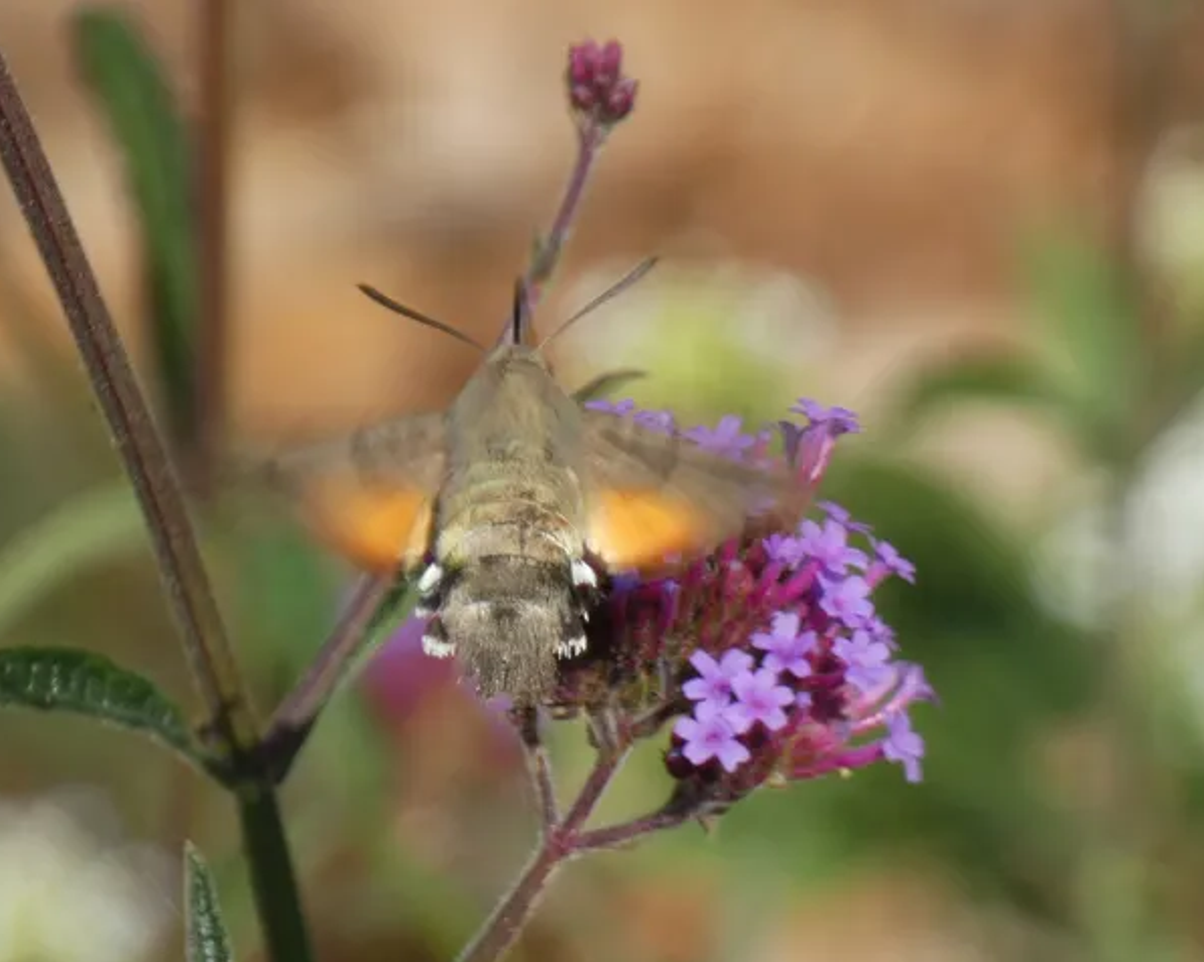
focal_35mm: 628
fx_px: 22367
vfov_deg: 2.5
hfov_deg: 3.1
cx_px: 585
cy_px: 482
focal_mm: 107.6
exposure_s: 1/160
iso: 80
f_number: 5.6
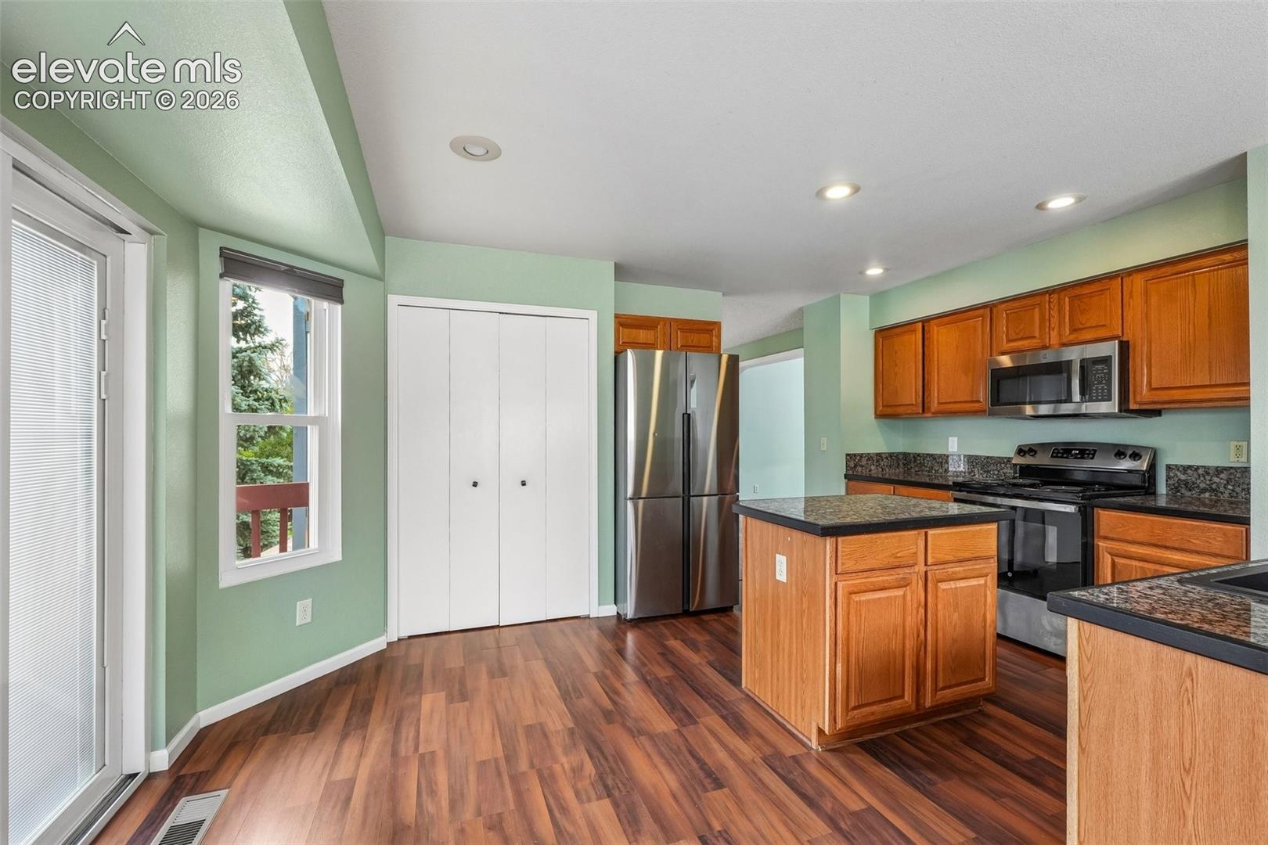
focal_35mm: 15
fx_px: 528
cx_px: 634
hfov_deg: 100.4
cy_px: 422
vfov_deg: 77.3
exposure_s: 1/30
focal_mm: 10
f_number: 9
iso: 320
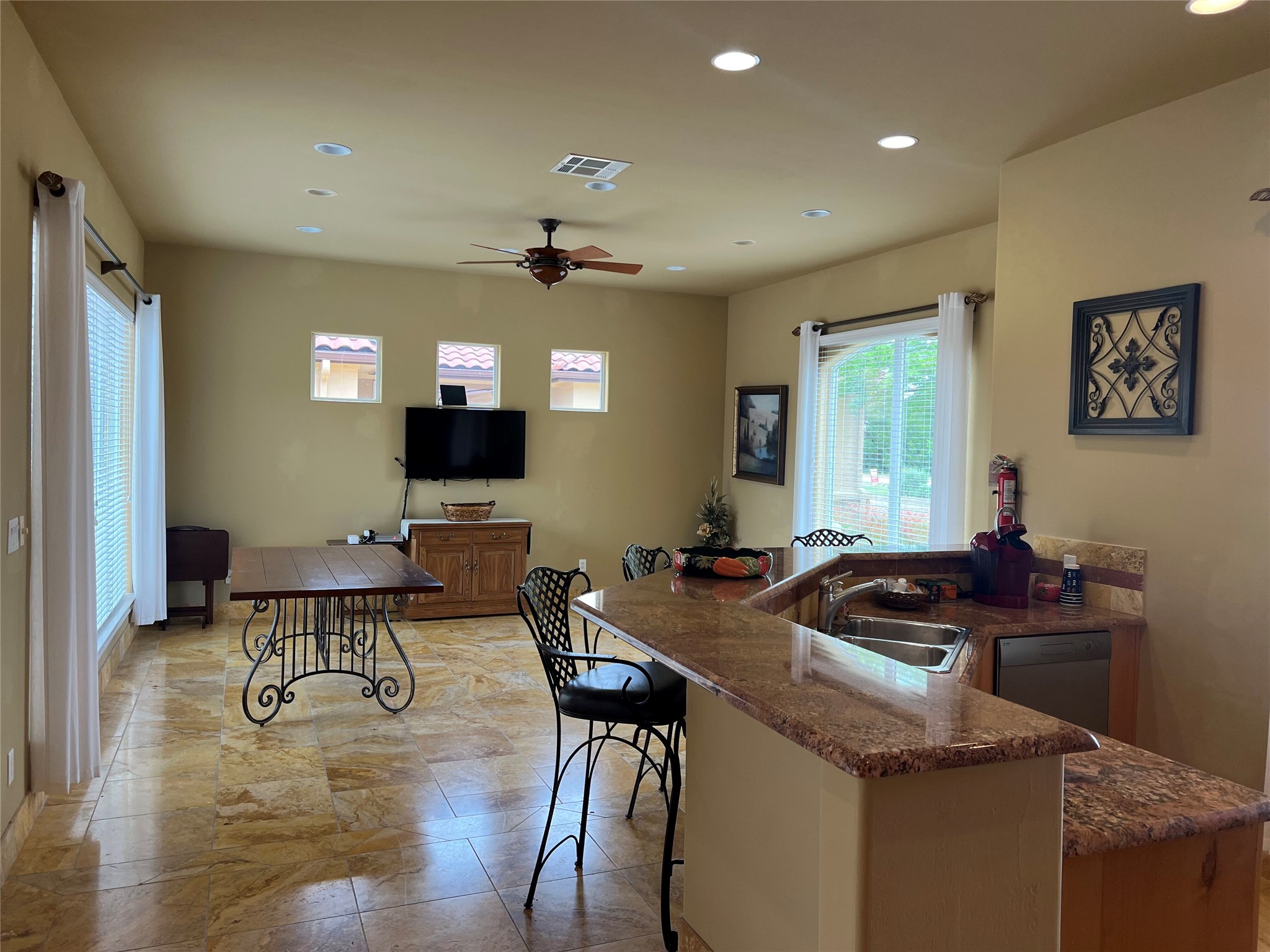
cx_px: 635
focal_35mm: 26
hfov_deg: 67.3
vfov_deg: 53.1
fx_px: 954
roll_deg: -0.9
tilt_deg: -0.3
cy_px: 476
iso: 50
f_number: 1.5
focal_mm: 5.7
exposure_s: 1/120
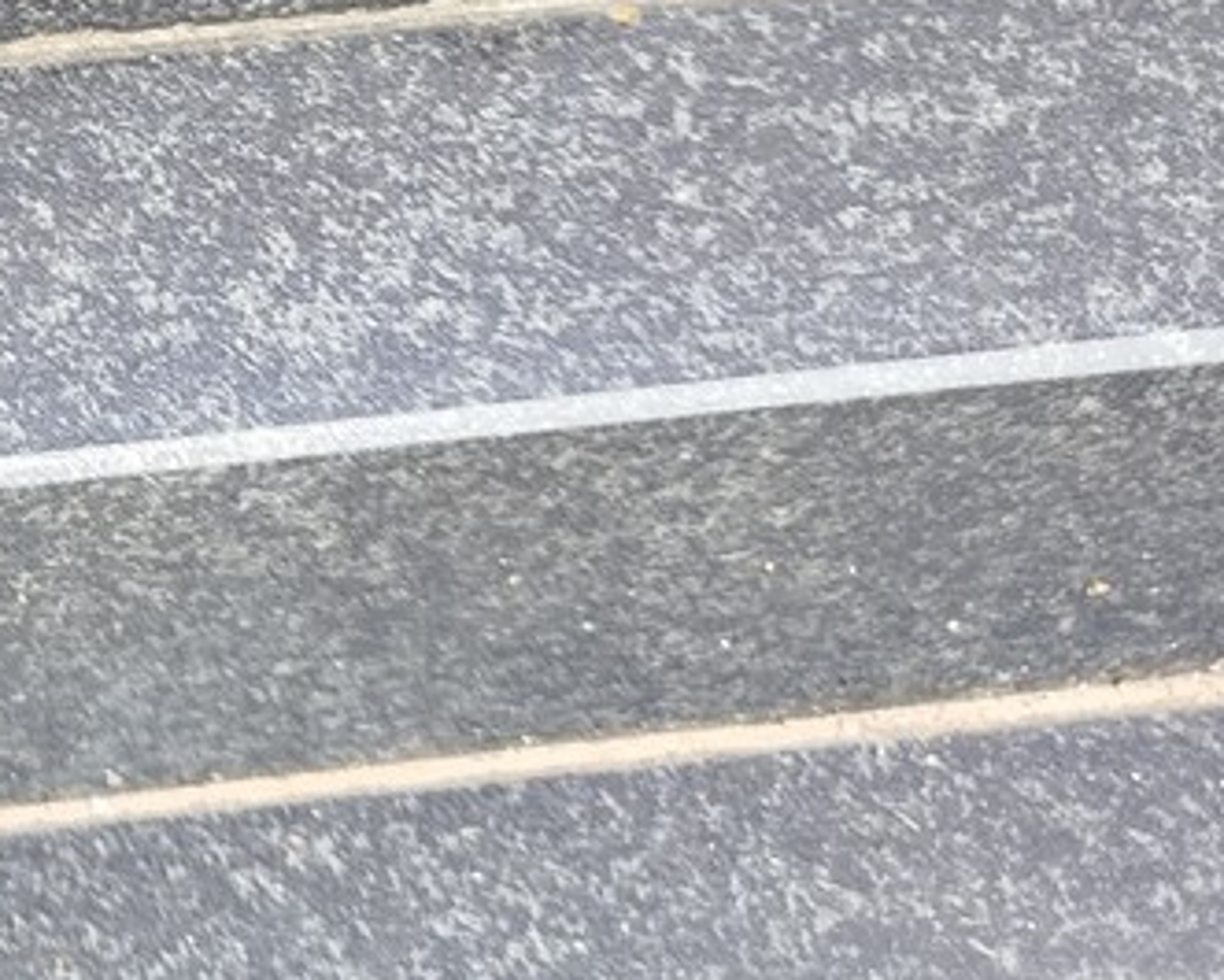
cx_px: -1054
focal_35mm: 102
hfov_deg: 15.7
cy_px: -503
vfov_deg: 14.1
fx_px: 3696
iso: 50
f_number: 1.7
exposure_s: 1/200
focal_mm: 5.31
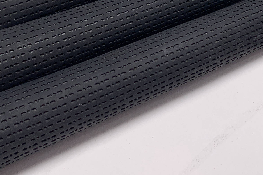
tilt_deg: -43.9
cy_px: -6
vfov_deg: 18.4
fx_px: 526
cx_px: 174
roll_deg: -2.0
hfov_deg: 27.9
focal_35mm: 72
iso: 25
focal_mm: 4.25
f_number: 1.8
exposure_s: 1/259
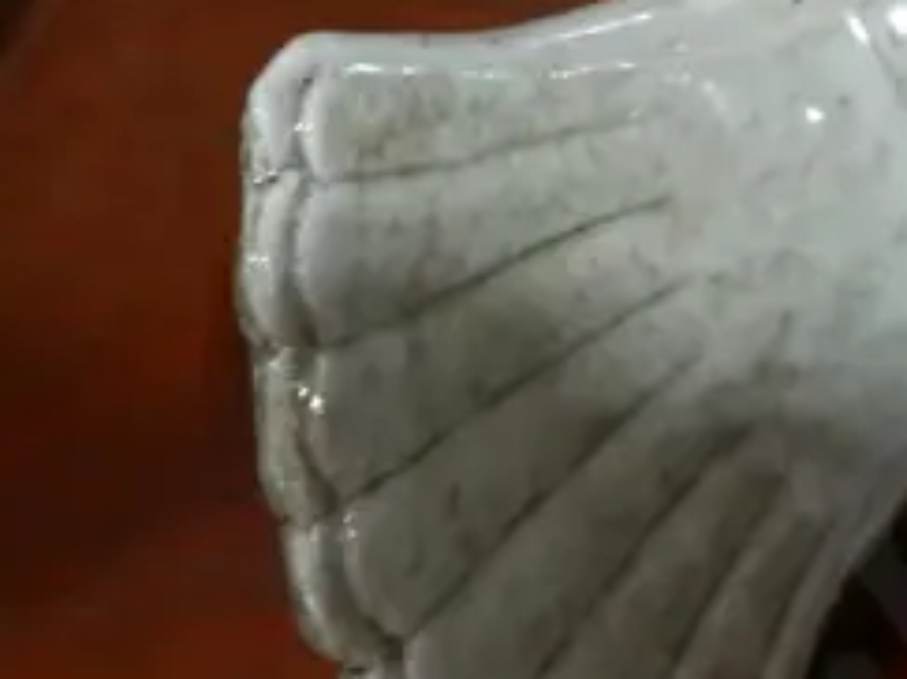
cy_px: -24
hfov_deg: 14.5
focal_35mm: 118
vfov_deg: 12.4
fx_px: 3090
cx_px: 1687
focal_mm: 14
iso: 640
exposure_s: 1/60
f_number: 4.5
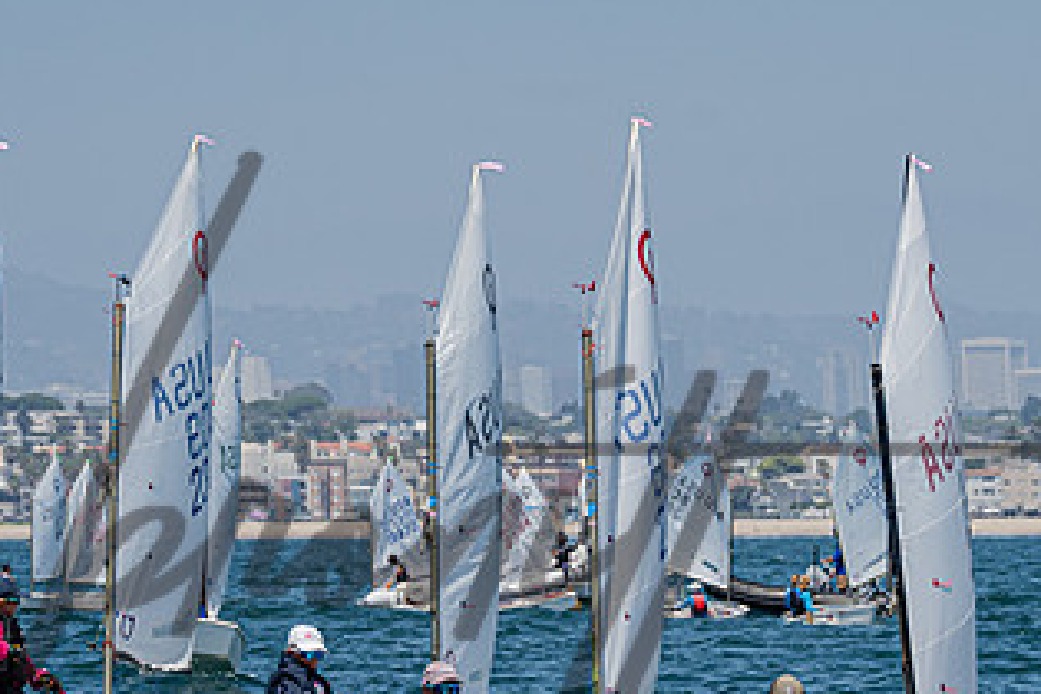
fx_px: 9889
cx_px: 609
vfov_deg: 4.0
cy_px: 737
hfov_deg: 6.0
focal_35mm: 342
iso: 250
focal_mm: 140
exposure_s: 1/1000
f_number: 7.1
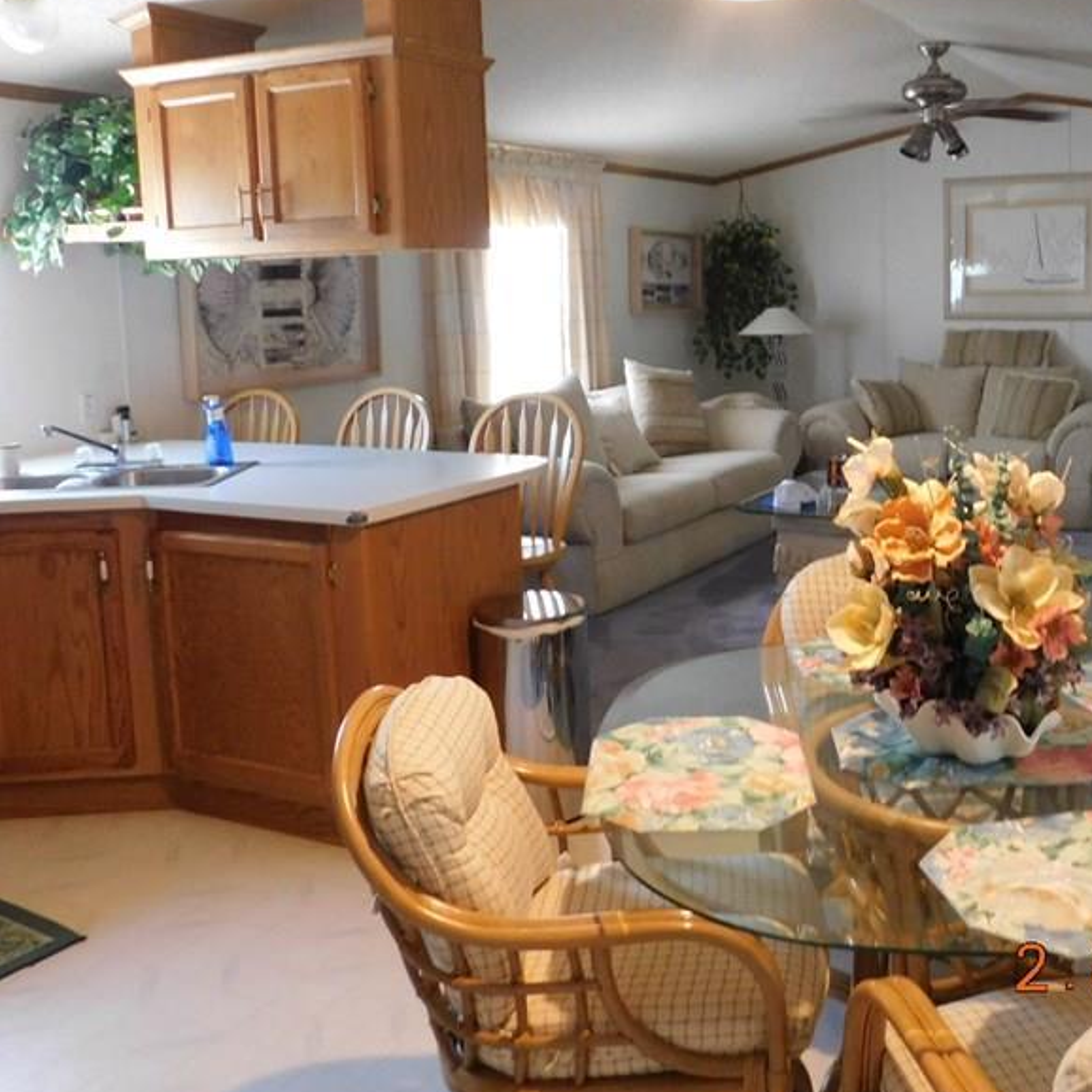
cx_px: 754
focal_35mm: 36
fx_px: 1285
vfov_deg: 45.6
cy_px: 395
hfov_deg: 45.1
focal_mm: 4
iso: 400
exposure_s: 1/20
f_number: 3
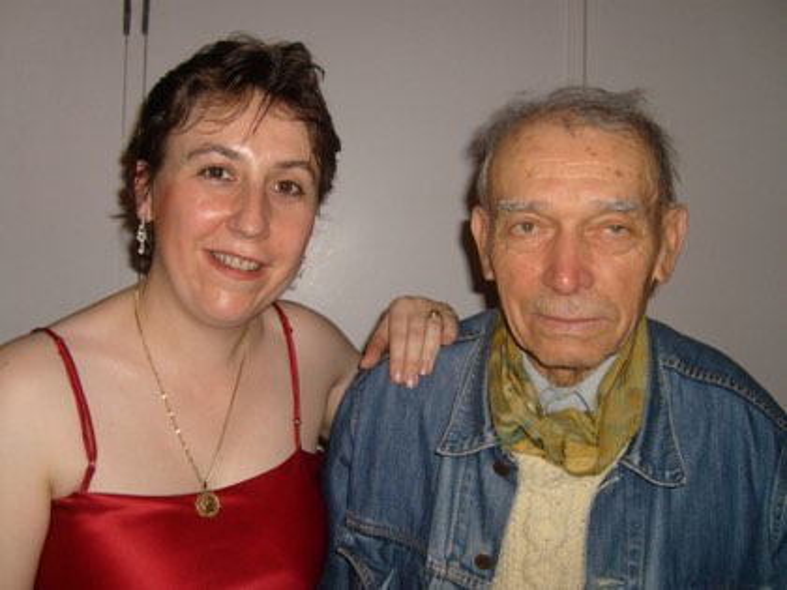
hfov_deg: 52.6
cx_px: 394
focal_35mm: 35
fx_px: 796
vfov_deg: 40.7
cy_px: 295
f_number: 2.8
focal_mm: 5.8
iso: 100
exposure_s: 1/45
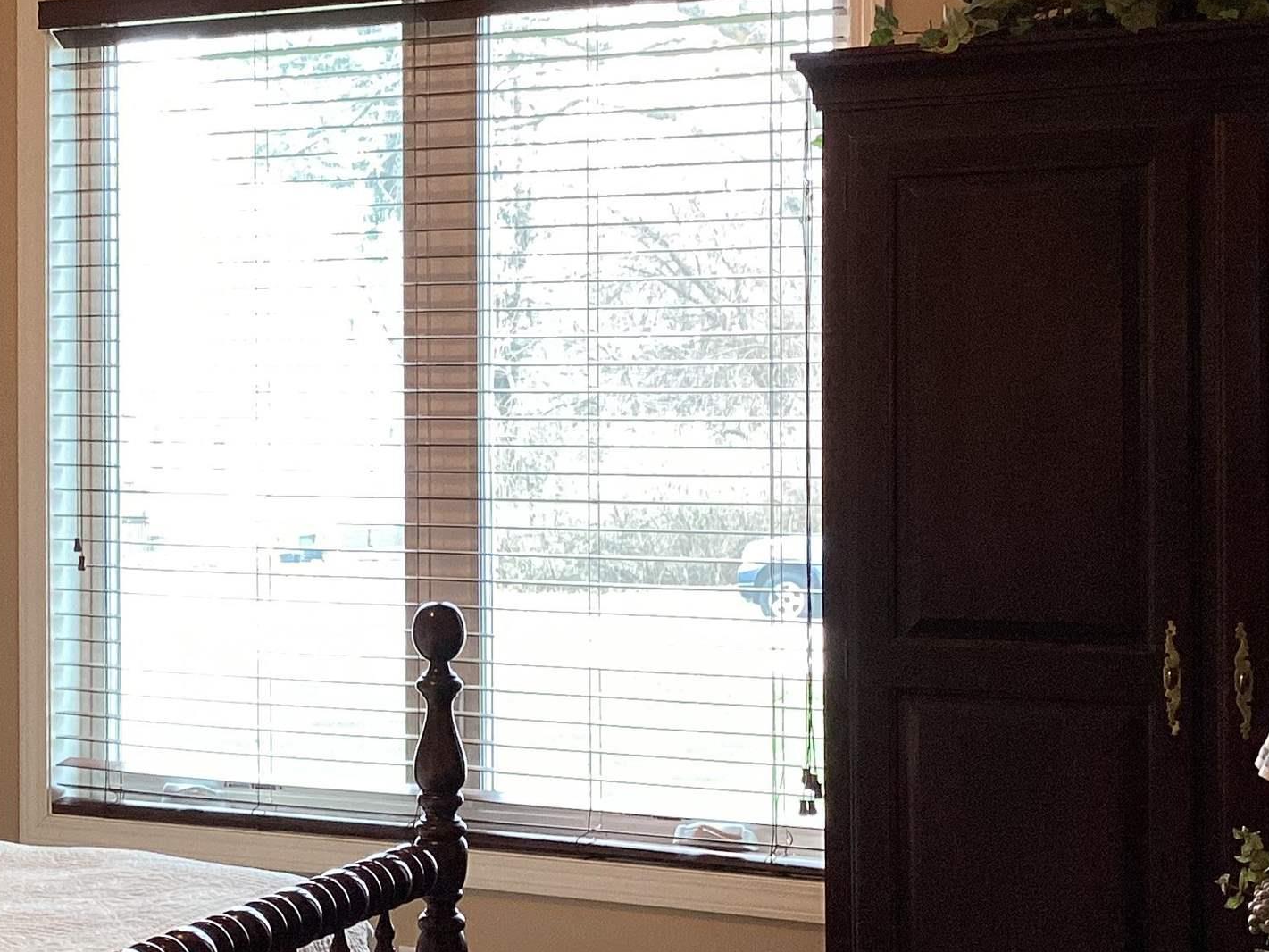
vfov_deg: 21.9
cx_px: 264
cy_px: 438
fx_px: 2456
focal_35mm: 67
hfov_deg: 28.4
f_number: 2.4
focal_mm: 3.3
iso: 80
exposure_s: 1/60
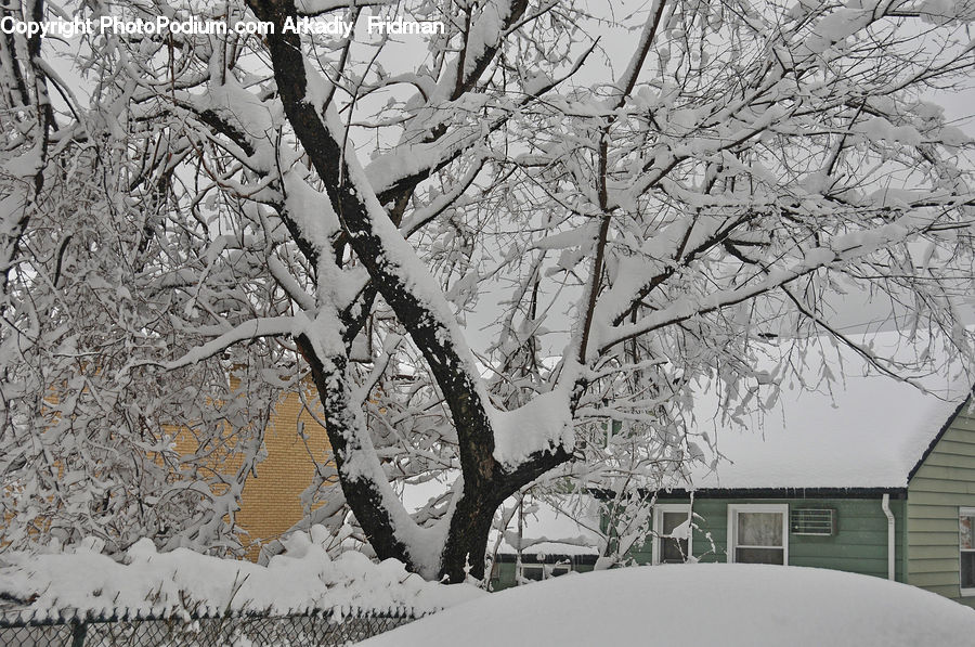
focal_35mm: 54
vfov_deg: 25.0
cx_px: 488
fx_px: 1460
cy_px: 324
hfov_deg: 36.9
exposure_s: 1/2000
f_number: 5.6
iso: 200
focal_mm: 36
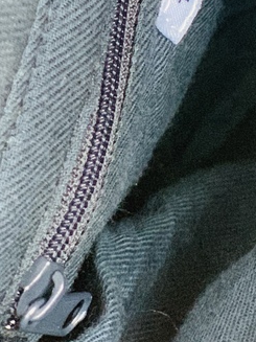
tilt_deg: -81.8
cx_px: 273
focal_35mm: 159
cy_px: -106
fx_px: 1569
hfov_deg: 9.3
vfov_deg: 12.1
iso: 400
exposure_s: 1/44
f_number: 2.4
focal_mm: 6
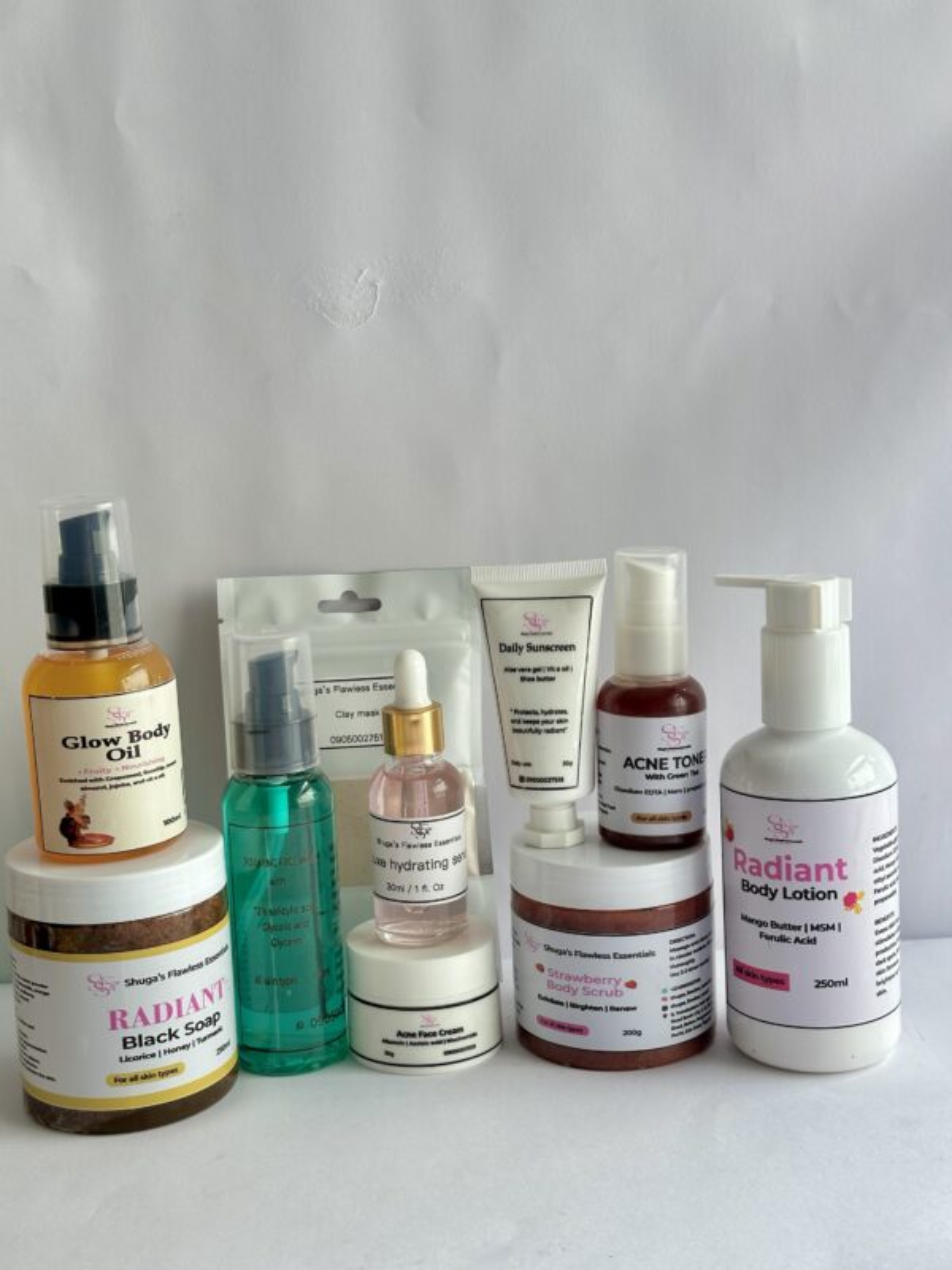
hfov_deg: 30.3
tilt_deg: -9.8
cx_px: 476
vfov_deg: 39.7
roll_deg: +2.8
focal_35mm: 48
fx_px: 1760
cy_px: 635
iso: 64
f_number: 1.78
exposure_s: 1/212
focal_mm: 6.86
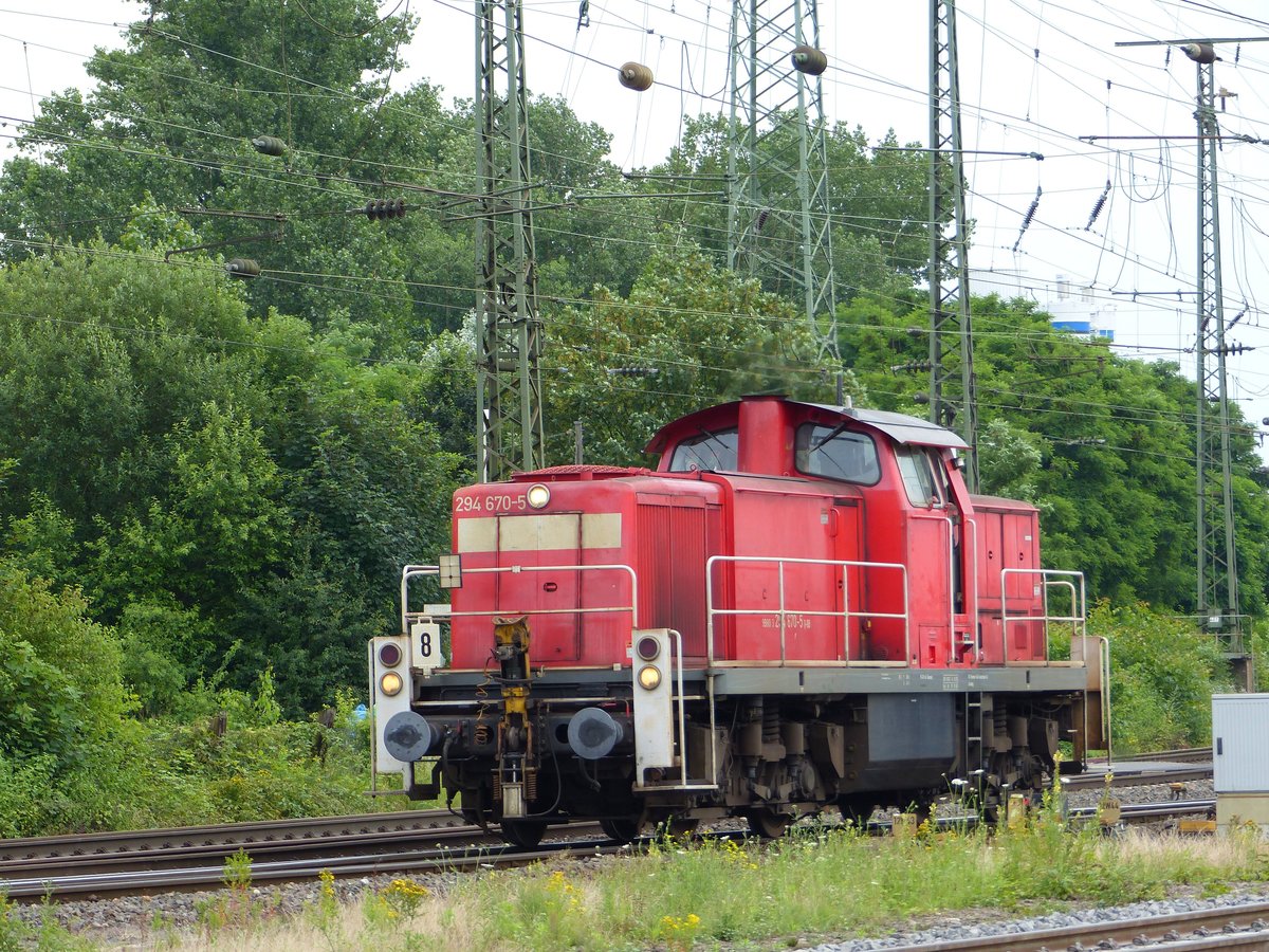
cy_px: 476
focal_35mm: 183
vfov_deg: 8.1
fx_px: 6709
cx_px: 634
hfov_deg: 10.8
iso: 100
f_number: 2.8
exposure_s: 1/500
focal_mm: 33
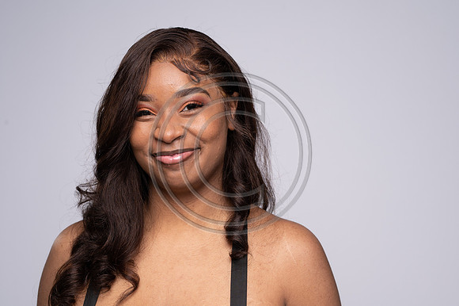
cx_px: 230
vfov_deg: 16.1
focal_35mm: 85
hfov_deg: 23.9
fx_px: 1083
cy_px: 153
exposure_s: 1/160
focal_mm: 85
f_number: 6.3
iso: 200
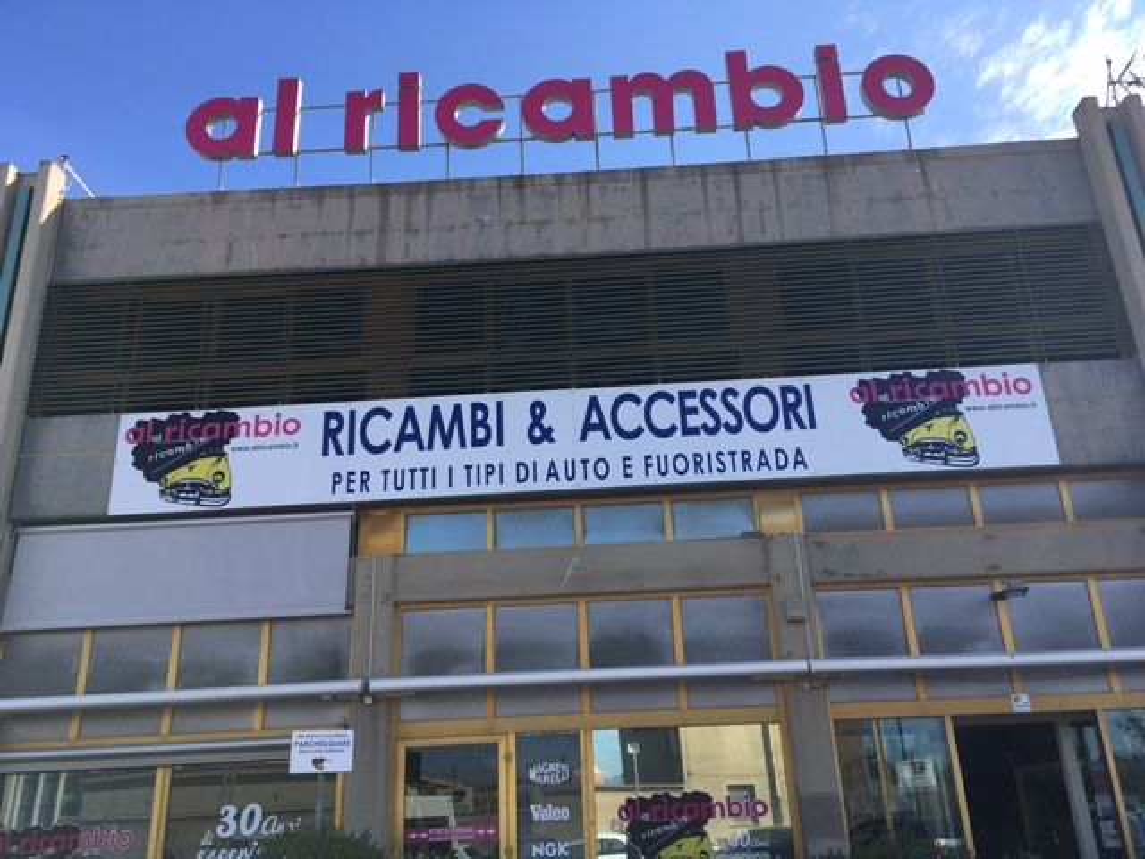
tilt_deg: +19.0
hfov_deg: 61.7
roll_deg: +1.0
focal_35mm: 29
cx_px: 572
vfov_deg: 48.2
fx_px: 959
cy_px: 430
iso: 25
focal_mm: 4.15
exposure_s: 1/986
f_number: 2.2
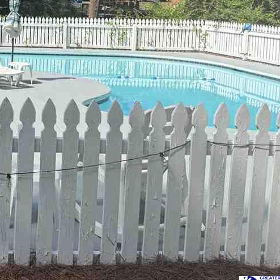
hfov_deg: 27.5
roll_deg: -1.8
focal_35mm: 55
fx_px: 503
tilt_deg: -3.2
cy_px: 28
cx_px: -53
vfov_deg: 29.8
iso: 80
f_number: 1.78
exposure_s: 1/2611
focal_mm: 6.76
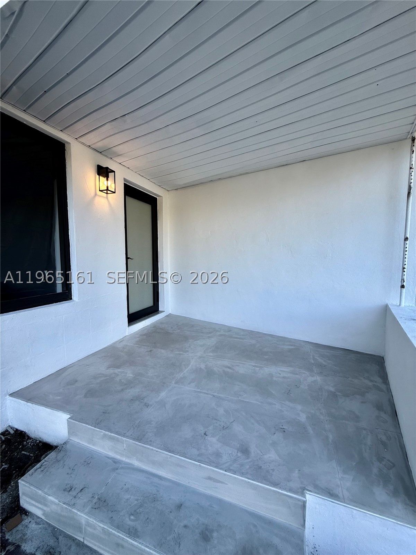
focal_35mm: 14
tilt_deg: -4.0
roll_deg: +0.3
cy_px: 278
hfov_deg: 85.7
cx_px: 208
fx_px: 224
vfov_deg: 102.1
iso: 64
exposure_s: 1/319
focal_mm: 2.22
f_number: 2.2
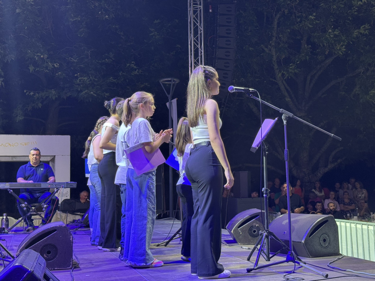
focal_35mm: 48
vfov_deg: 30.3
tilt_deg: +5.8
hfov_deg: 39.7
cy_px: 140
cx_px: 188
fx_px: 520
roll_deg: +0.8
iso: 160
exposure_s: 1/60
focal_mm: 6.76
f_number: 1.78
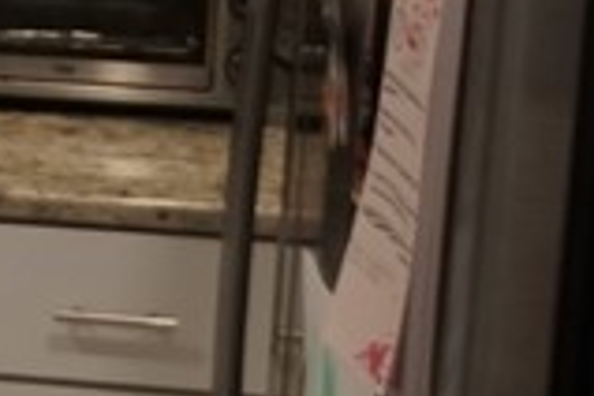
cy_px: -56
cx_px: -953
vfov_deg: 7.4
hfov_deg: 9.6
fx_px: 3036
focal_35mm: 184
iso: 2500
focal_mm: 18
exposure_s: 1/250
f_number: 3.5
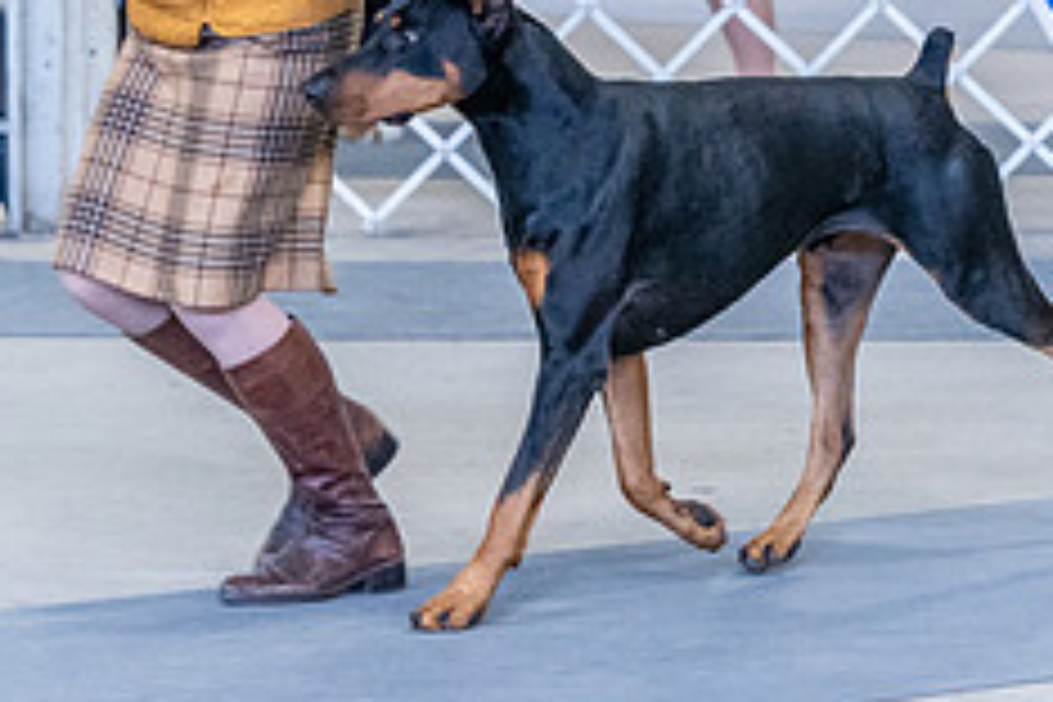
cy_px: -115
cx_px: 562
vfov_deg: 6.1
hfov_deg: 9.2
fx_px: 6522
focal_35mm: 223
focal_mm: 90
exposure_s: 1/400
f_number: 4
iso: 6400
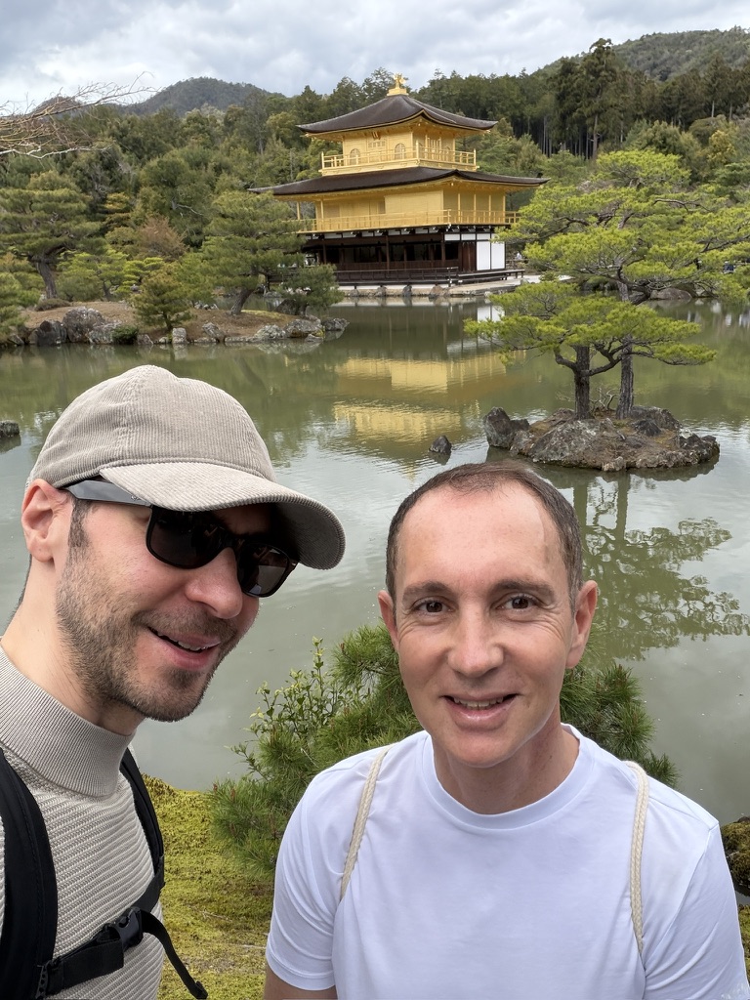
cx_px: 375
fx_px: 867
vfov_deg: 60.0
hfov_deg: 46.8
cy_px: 500
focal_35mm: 30
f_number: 1.9
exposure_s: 1/638
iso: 40
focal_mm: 2.71
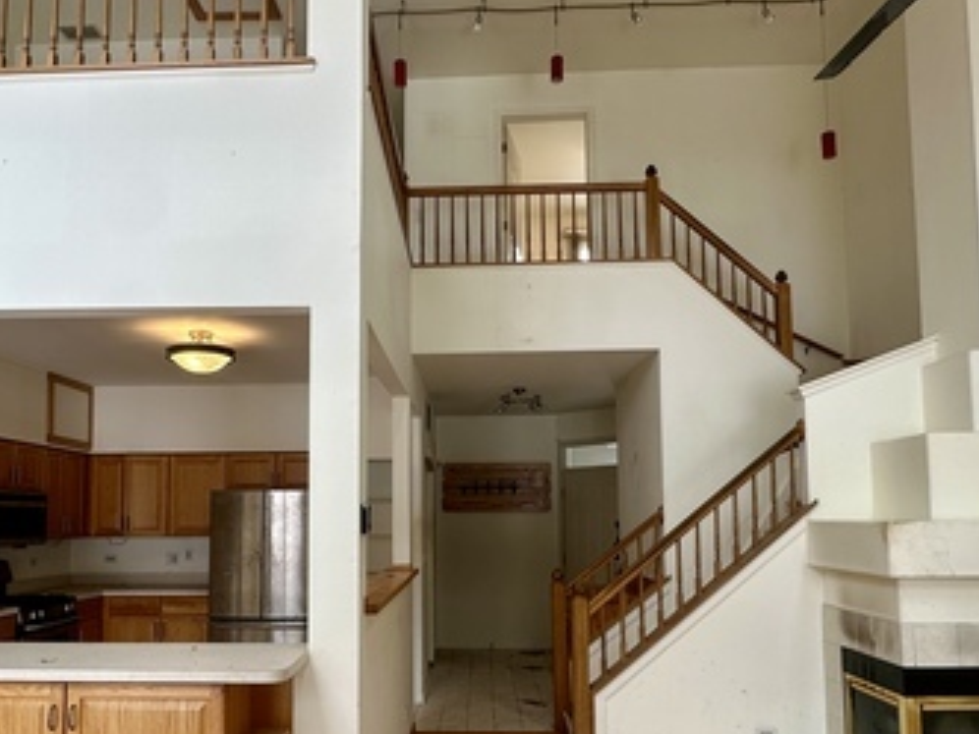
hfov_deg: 65.2
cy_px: 466
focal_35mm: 27
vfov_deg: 50.8
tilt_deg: +5.3
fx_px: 764
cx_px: 439
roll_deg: -0.2
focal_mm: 2.22
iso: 50
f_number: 2.2
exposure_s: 1/120
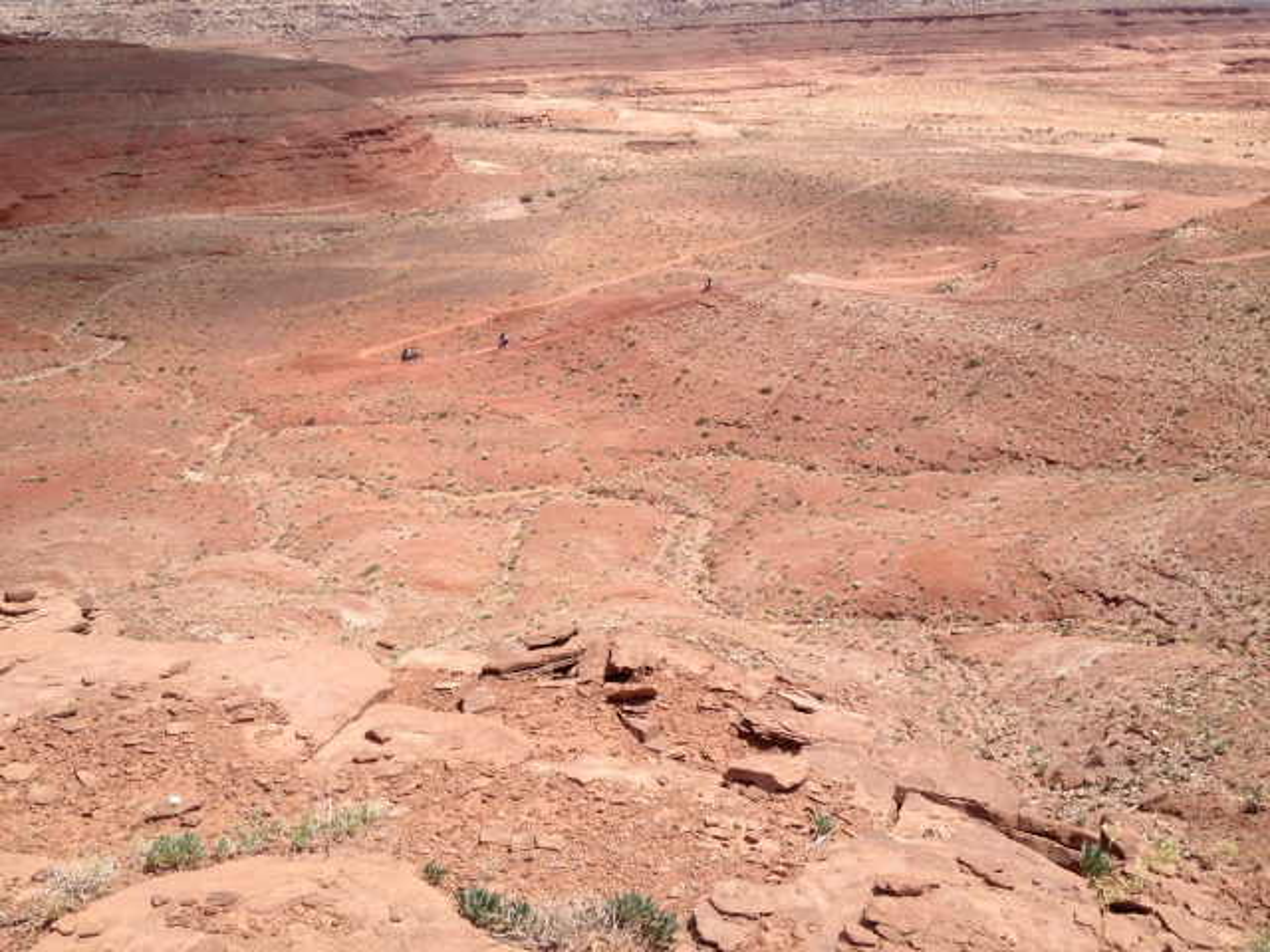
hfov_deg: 52.6
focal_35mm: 35
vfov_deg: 40.7
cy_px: 476
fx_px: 1284
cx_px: 635
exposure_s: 1/2123
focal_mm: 4.28
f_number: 2.4
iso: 50
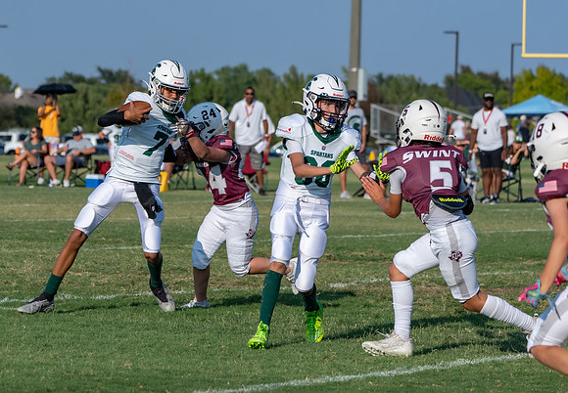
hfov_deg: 9.4
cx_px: 150
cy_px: 177
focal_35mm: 215
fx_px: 3435
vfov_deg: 6.6
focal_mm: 148
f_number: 5.6
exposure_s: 1/2000
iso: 250
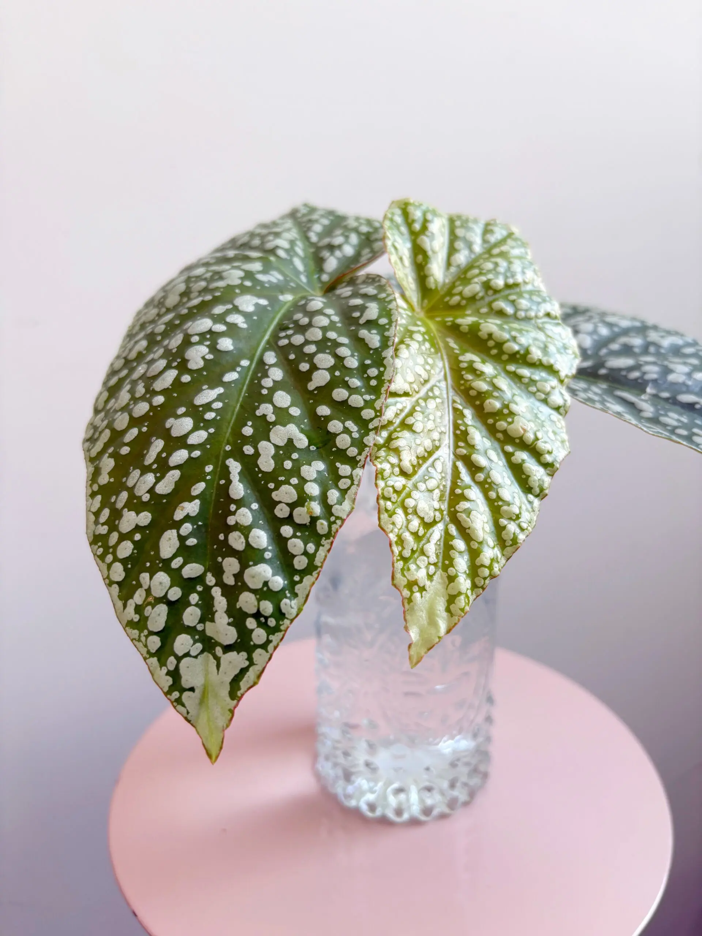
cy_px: 468
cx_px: 351
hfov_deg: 53.1
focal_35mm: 26
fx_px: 703
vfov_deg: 67.3
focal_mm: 5.96
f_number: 1.6
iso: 125
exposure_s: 1/122
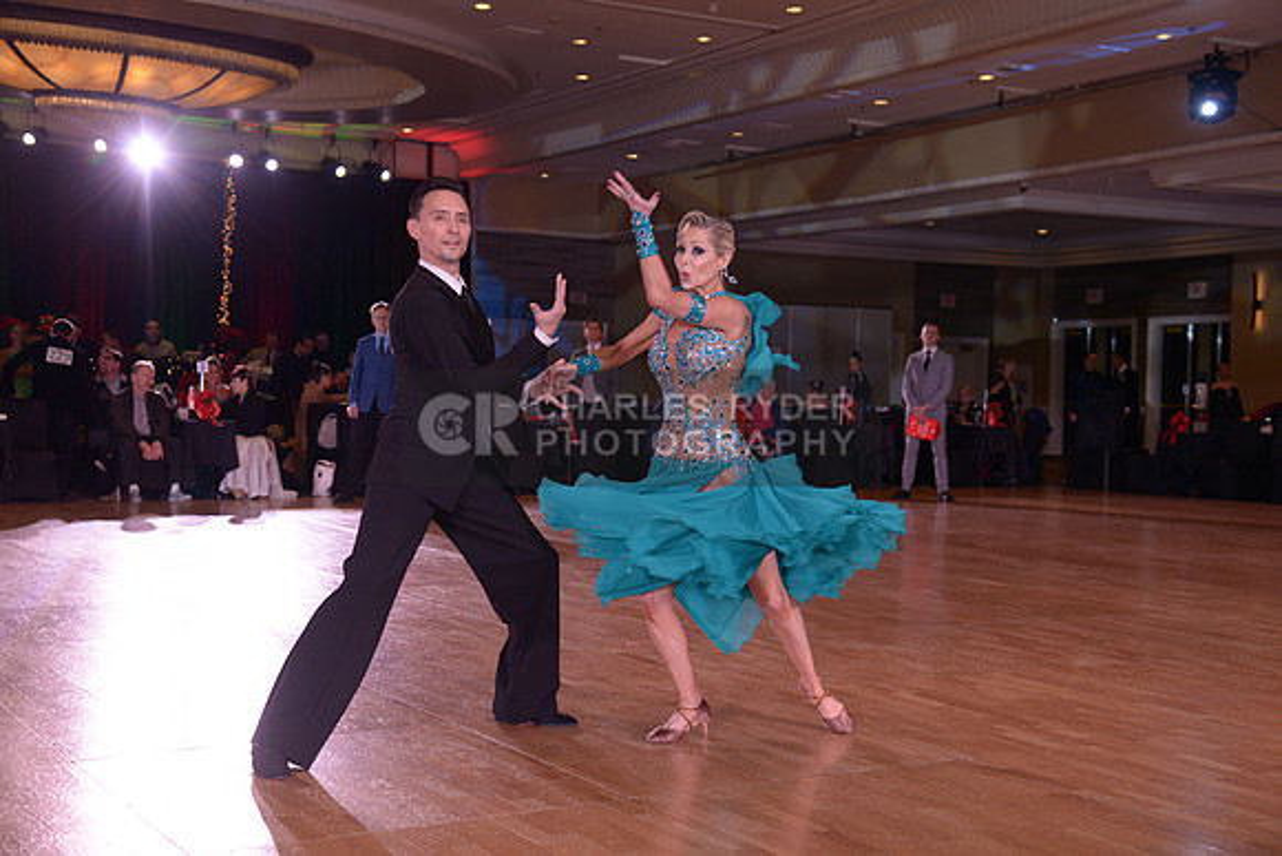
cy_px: 428
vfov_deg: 28.1
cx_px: 641
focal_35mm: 48
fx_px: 1710
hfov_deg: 41.1
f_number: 5
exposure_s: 1/200
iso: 1250
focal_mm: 48
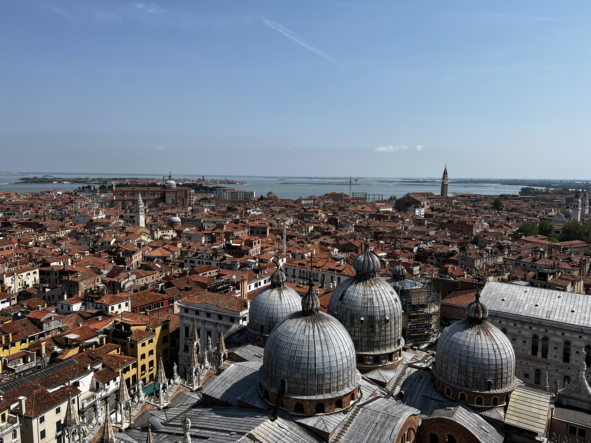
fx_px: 444
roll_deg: -0.2
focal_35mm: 26
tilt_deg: -6.0
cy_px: 222
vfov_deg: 53.1
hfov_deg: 67.3
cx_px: 296
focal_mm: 5.7
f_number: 1.5
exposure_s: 1/6579
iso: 50
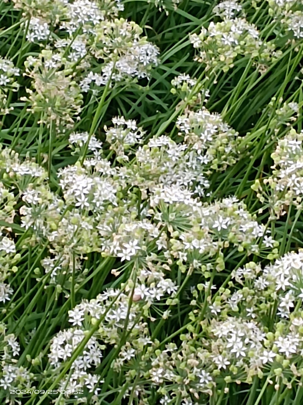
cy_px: 202
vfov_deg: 11.8
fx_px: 1949
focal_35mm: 167
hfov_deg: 8.9
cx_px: 152
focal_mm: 3.96
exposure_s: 1/100
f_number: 1.8
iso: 271
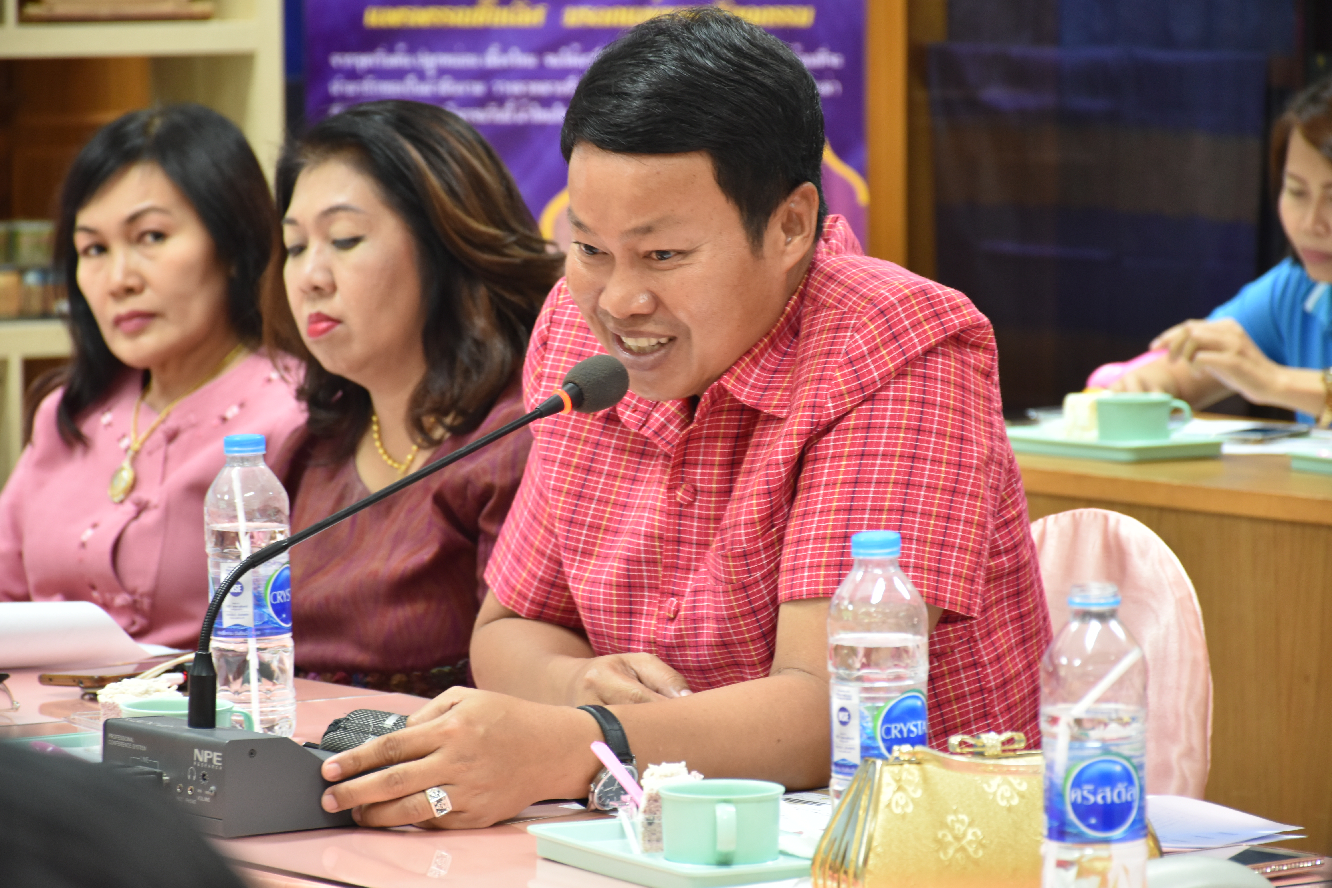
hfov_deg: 11.8
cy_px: 444
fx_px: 6437
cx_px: 666
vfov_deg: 7.9
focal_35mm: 174
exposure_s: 1/15
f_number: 5.6
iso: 800
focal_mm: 116
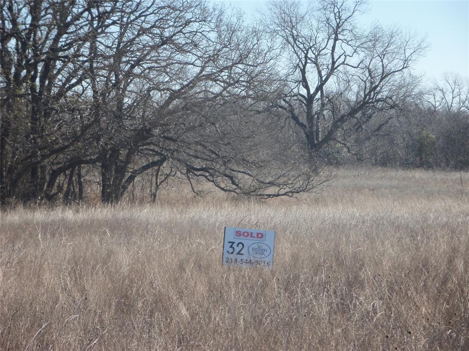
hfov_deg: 14.1
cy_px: 176
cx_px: 234
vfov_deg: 10.6
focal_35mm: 140
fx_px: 1897
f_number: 5.7
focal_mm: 25.3
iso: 64
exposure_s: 1/250
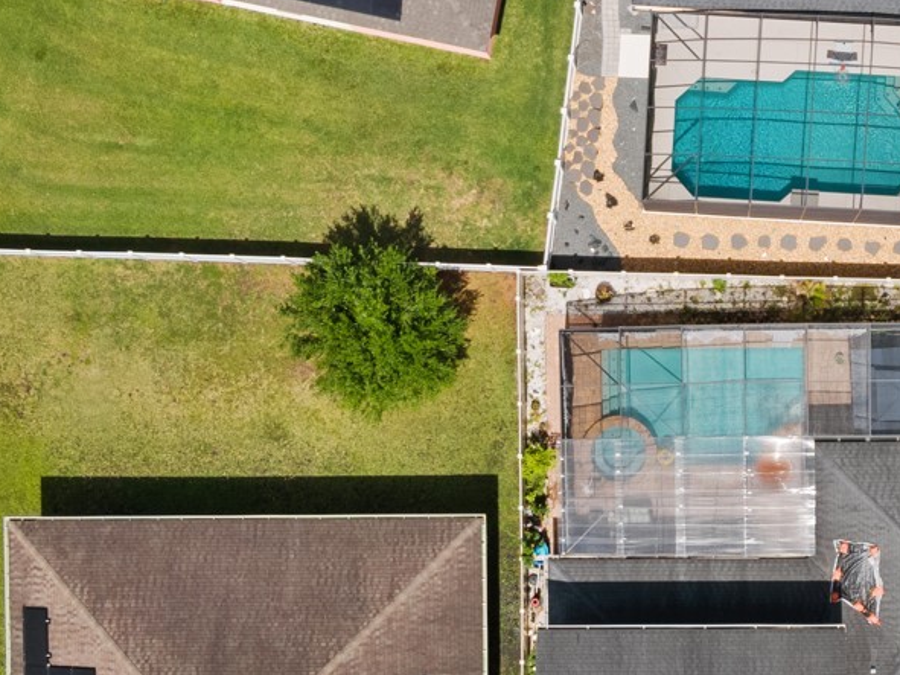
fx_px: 1690
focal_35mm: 65
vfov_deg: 22.3
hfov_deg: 29.1
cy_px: 521
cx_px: 723
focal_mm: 4.5
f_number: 2.8
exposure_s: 1/40
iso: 100
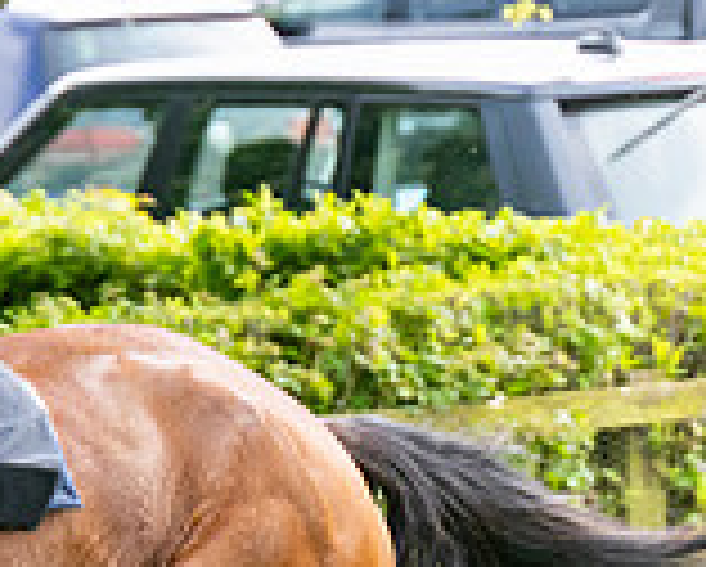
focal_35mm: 613
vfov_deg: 2.5
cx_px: -38
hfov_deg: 3.2
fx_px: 12824
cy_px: 609
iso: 400
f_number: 4
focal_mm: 115
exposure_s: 1/1000
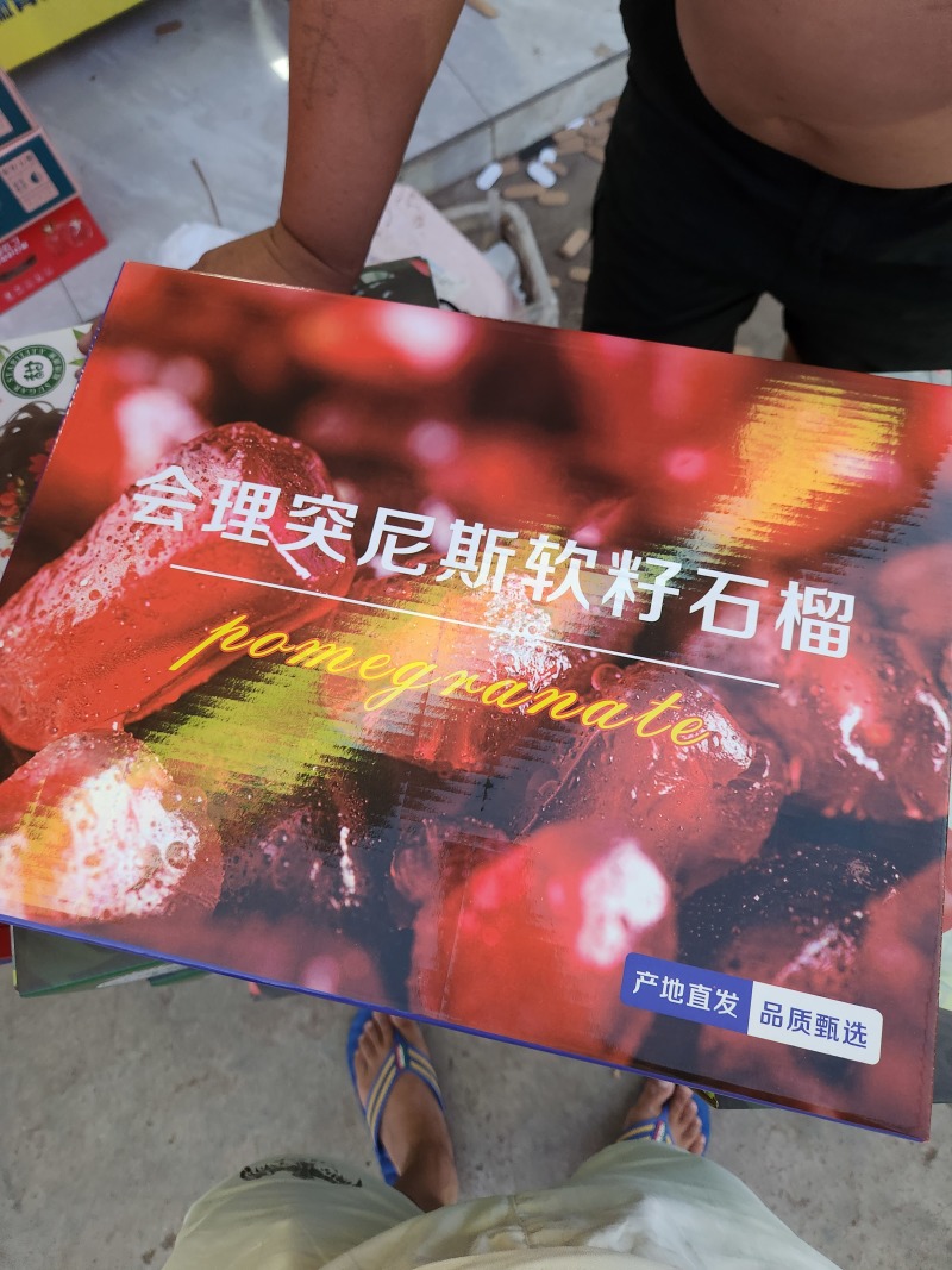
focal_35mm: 23
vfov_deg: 73.9
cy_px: 635
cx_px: 476
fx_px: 844
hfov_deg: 58.9
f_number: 1.8
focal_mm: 5.4
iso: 400
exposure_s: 1/120
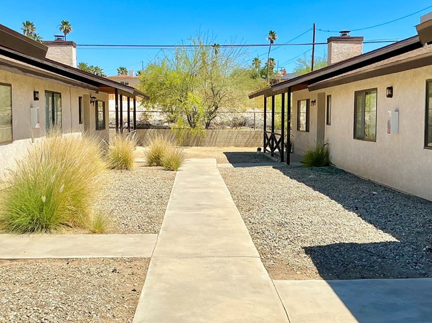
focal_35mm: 46
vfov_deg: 31.5
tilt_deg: -4.3
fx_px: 574
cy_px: 163
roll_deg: +0.4
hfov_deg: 41.3
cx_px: 213
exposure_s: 1/3125
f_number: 1.8
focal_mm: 3
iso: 25
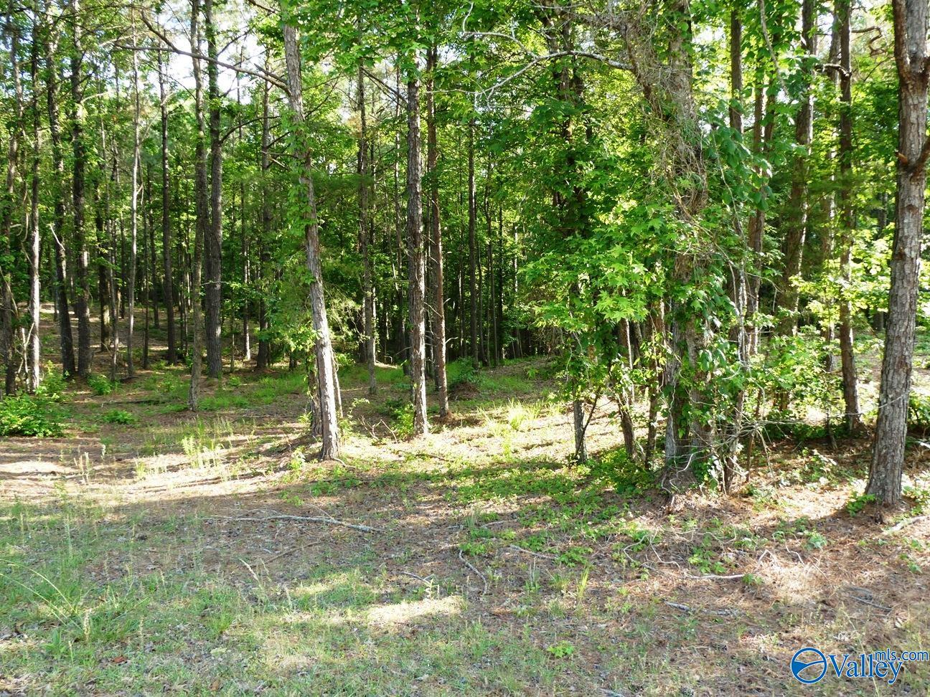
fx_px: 645
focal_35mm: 24
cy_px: 348
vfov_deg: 56.8
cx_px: 465
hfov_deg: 71.6
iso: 80
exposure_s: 1/60
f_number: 3.3
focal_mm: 4.3
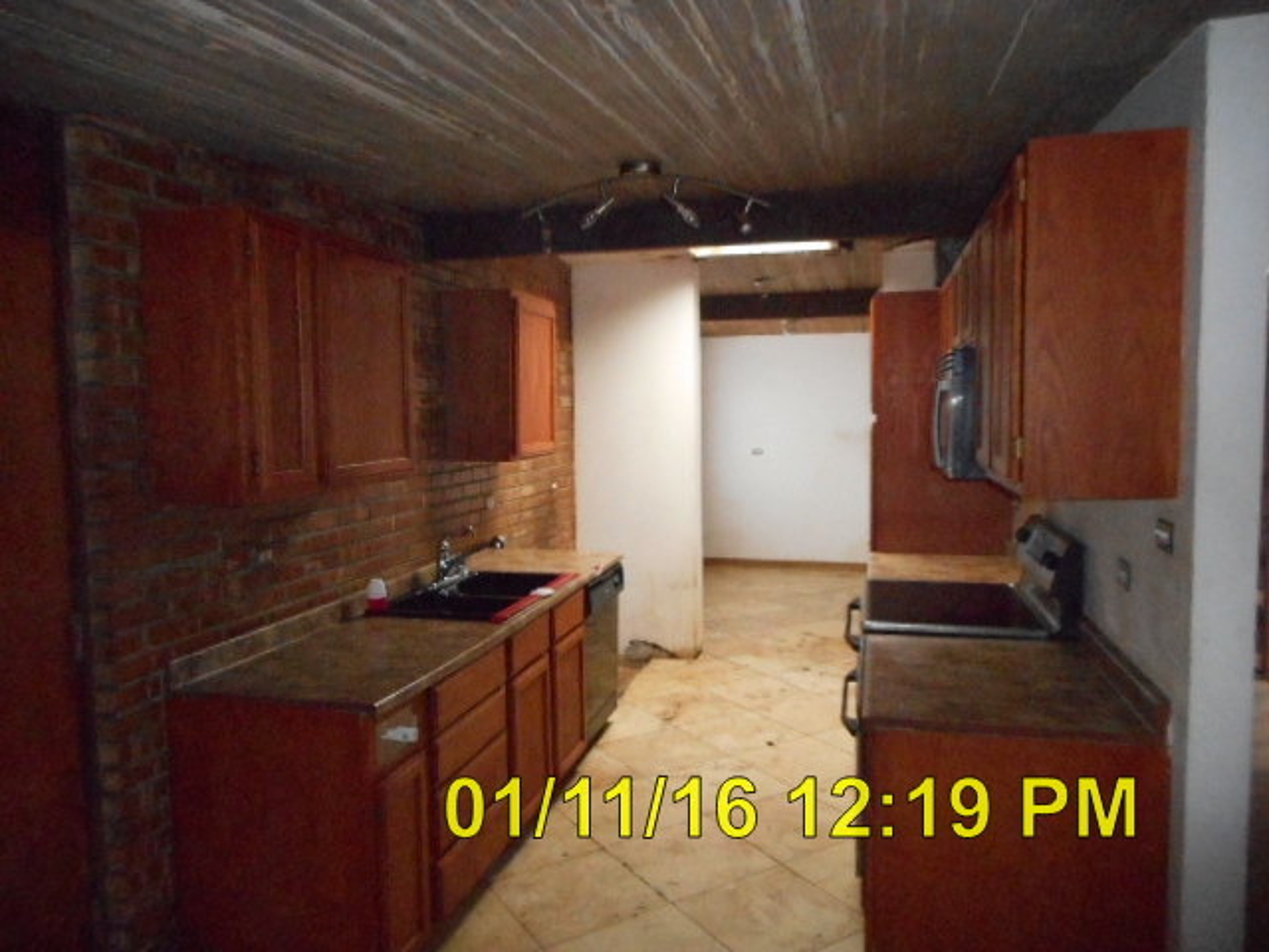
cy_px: 476
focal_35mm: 25
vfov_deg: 54.9
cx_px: 634
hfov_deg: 69.4
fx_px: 916
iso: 900
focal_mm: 4.5
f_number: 3.7
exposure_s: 1/25
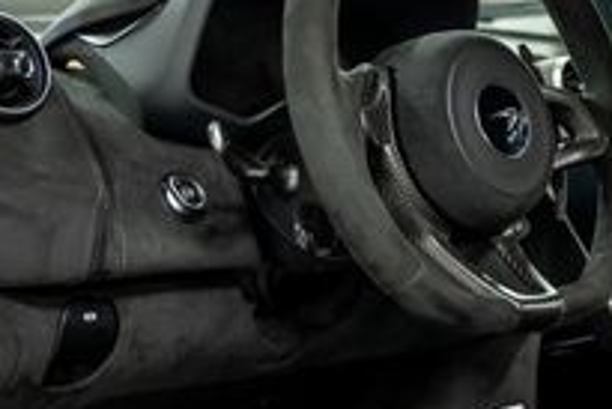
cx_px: 543
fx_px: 1276
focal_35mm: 75
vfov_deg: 18.1
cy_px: 321
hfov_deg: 26.1
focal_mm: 24
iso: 2500
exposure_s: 1/60
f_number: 4
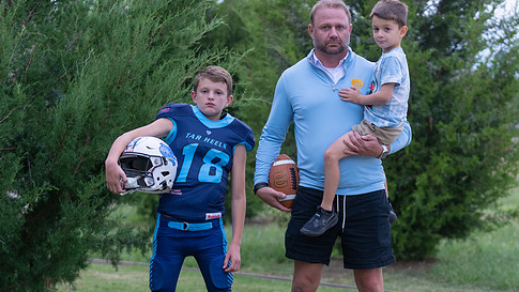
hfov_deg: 20.0
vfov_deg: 11.3
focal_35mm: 107
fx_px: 1473
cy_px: 168
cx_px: 295
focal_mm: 70
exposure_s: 1/320
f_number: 2.8
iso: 500
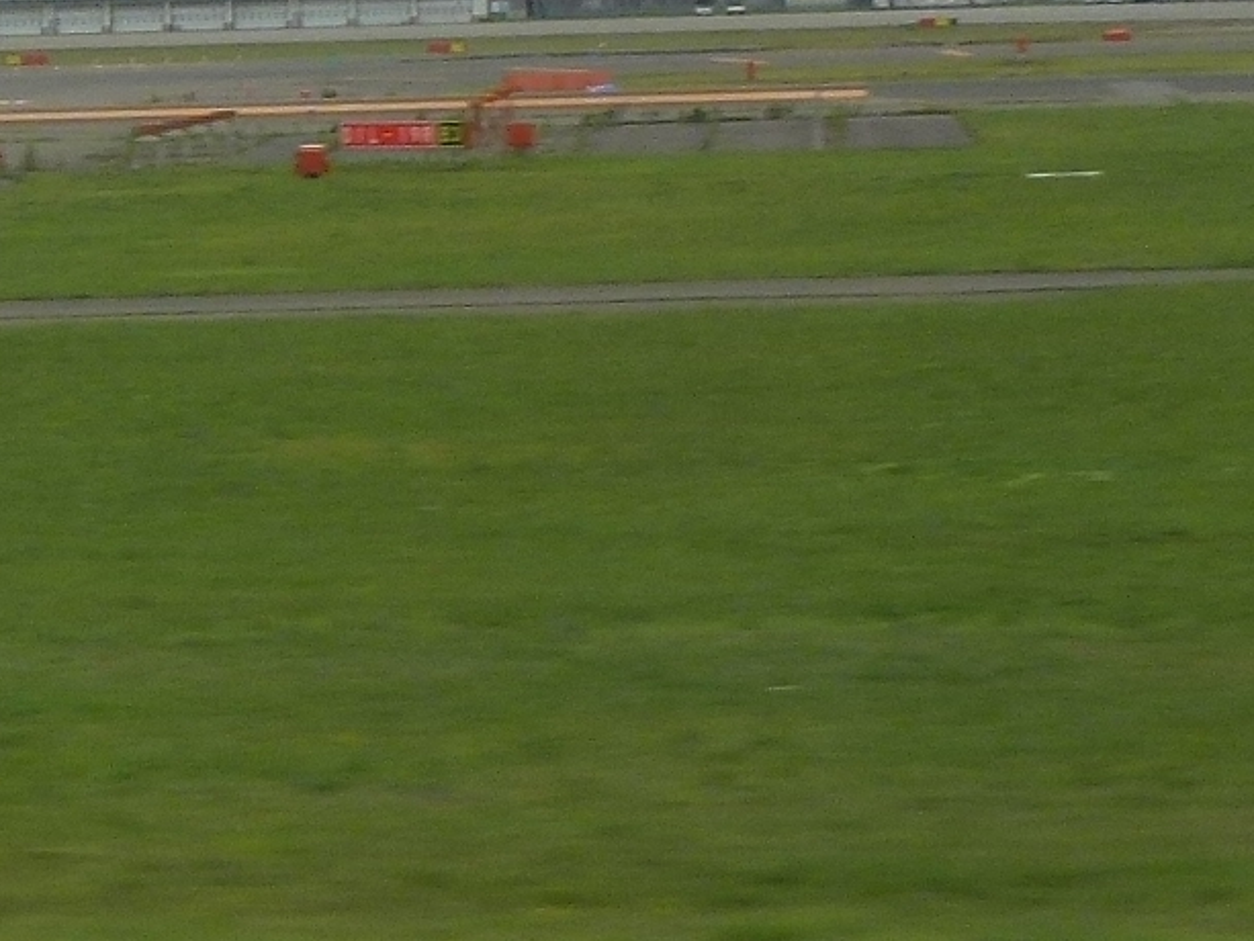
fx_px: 6812
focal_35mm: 188
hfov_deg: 10.0
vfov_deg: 7.9
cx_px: -865
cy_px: 646
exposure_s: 1/320
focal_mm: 8
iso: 100
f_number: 4
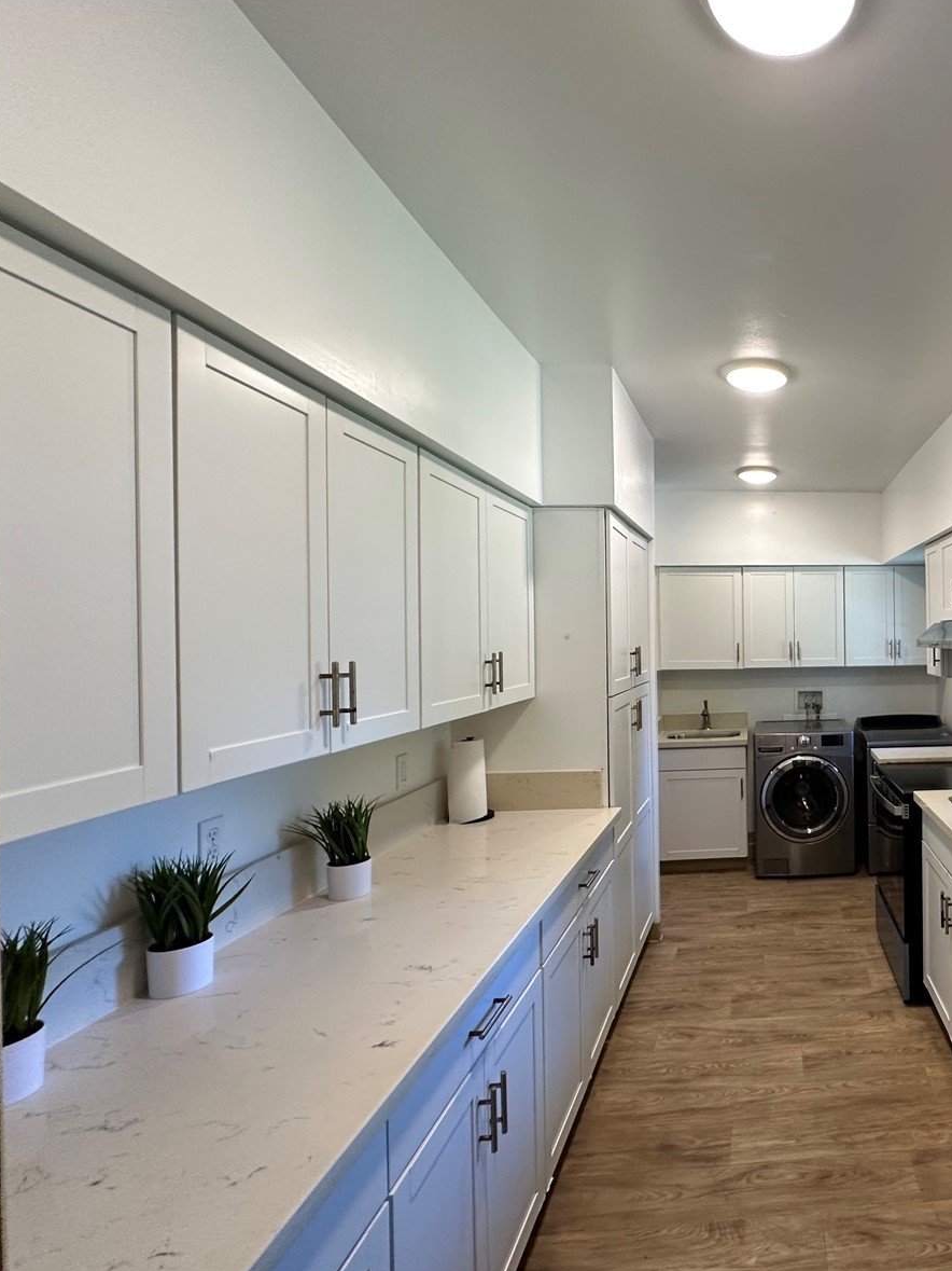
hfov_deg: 60.4
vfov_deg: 84.7
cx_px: 820
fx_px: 697
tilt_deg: +1.4
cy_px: 636
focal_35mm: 19
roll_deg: +1.1
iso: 160
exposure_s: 1/60
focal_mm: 2.22
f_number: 2.2
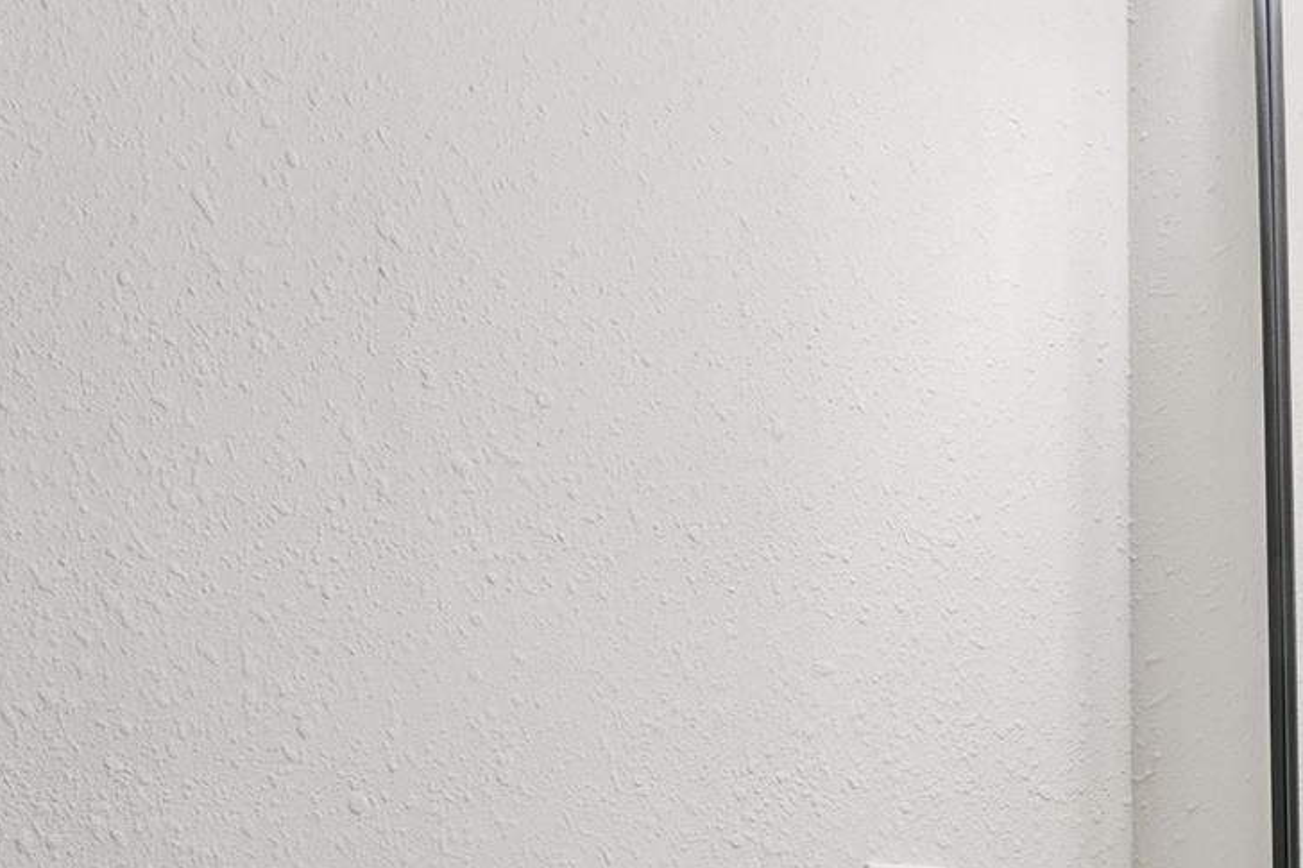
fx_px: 1710
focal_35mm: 47
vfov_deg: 24.7
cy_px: 1134
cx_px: 566
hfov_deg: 41.6
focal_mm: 16.8
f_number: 13
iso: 100
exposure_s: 1/2
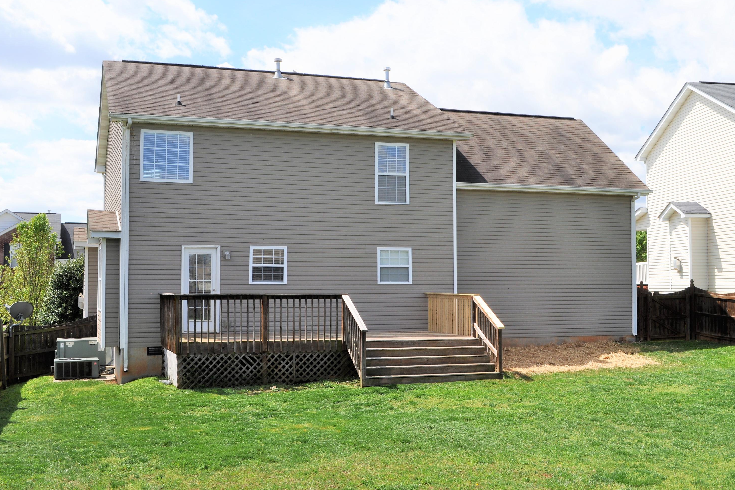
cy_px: 243
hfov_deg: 45.4
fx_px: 878
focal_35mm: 43
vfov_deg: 31.2
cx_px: 366
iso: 200
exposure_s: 1/200
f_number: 13
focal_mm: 28
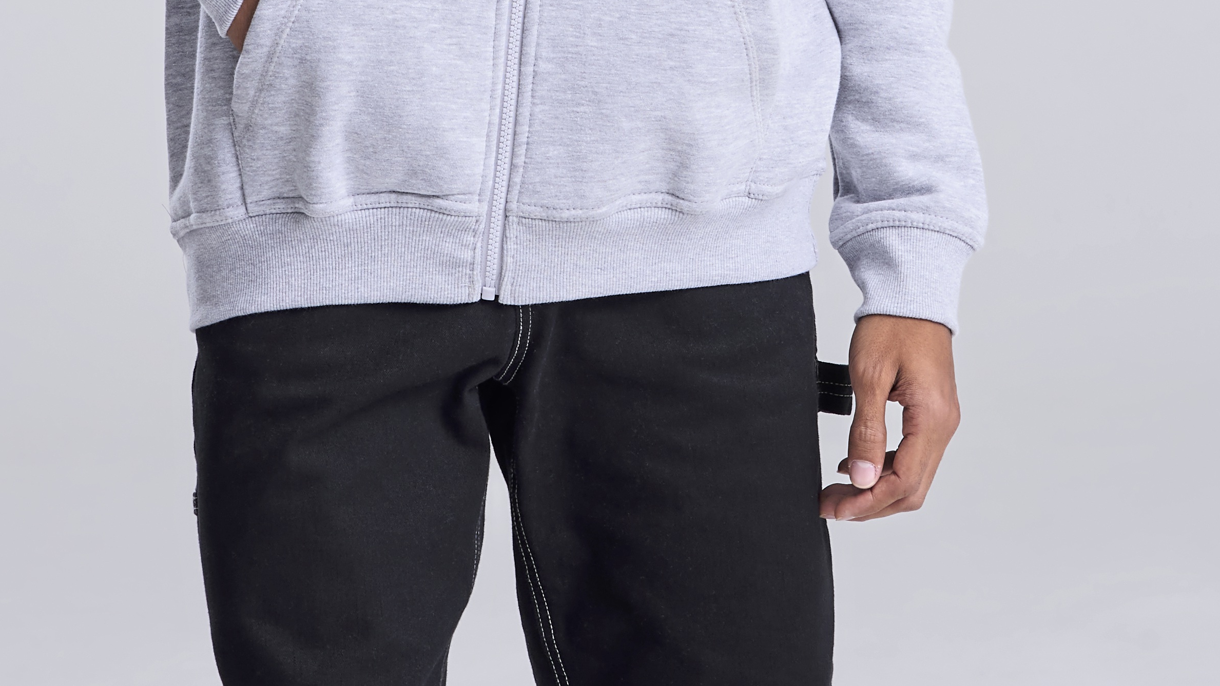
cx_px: 577
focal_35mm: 252
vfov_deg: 4.8
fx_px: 8152
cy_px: -215
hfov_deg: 8.6
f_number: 10
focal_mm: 95
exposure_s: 1/160
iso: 400
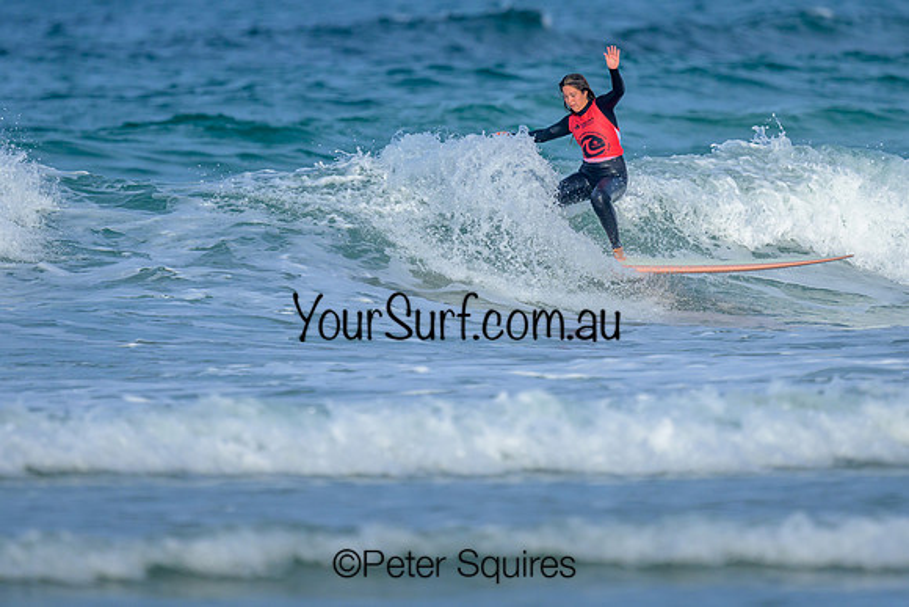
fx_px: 27780
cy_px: 243
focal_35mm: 1100
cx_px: 452
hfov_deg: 1.9
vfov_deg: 1.3
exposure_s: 1/2000
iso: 320
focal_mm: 800
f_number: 6.3
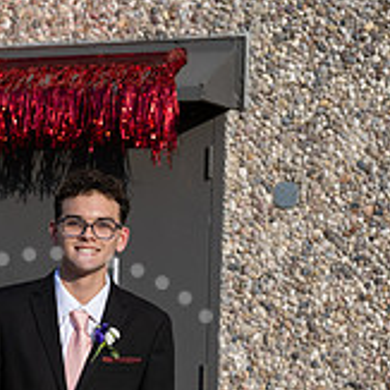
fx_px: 2039
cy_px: 469
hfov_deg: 10.9
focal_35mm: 160
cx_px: 53
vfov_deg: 10.7
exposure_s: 1/2000
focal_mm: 68
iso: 320
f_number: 5
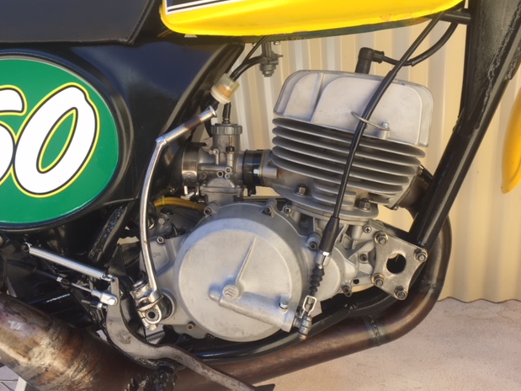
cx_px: 260
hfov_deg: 60.0
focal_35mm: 30
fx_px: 451
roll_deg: +6.2
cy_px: 197
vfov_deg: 46.8
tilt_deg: -22.3
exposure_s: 1/217
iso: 32
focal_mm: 4.15
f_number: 2.2
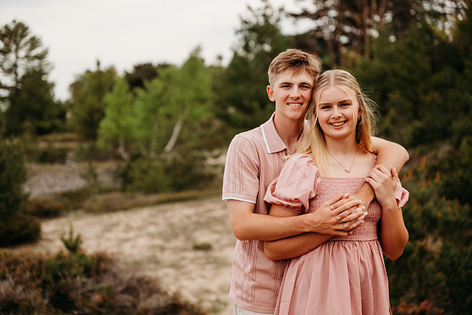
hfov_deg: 28.8
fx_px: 918
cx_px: 236
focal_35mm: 70
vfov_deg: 19.5
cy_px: 158
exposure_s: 1/1000
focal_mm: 70
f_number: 2.8
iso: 320
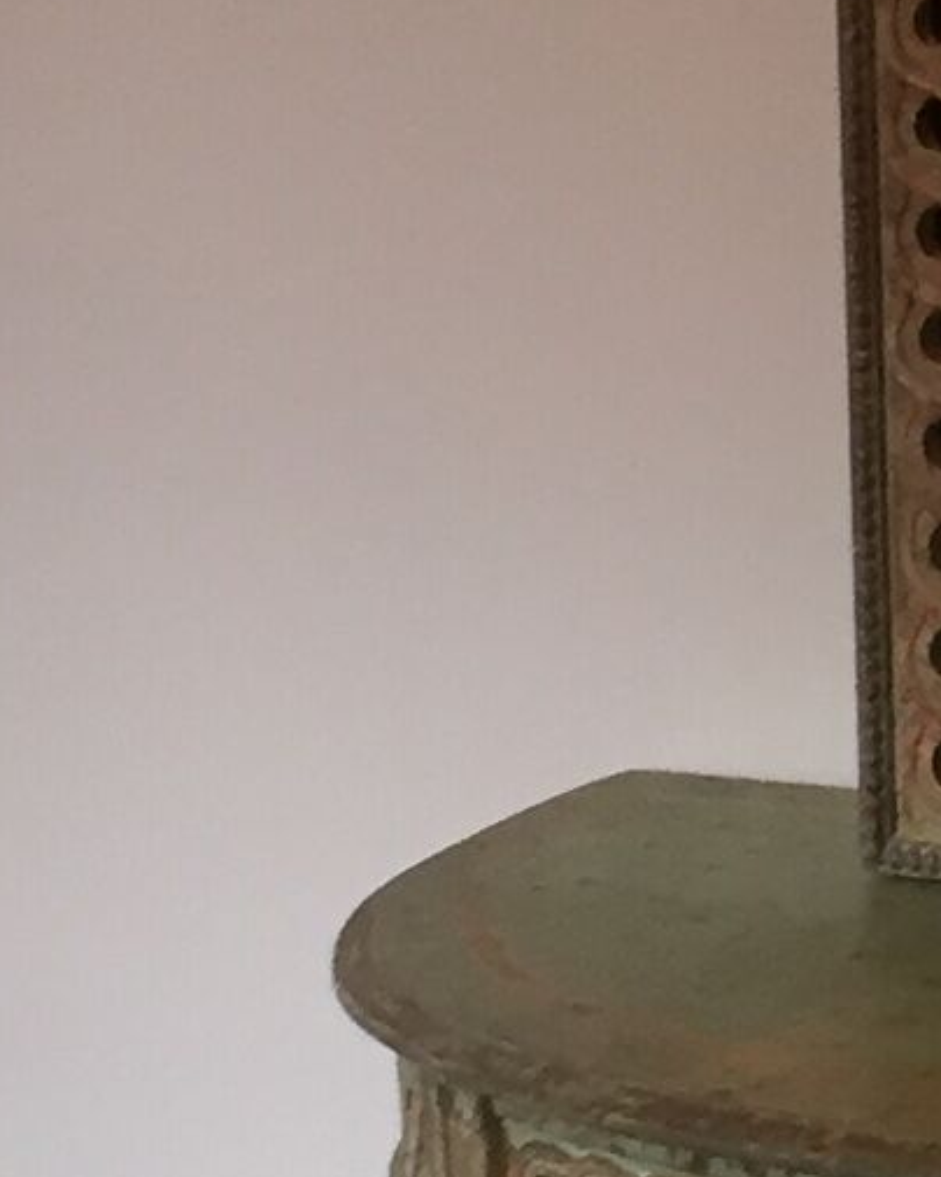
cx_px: 2120
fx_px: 6371
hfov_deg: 7.9
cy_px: 485
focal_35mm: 183
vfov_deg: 10.5
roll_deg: +2.7
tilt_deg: -10.5
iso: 100
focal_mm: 4.15
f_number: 2.2
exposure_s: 1/33
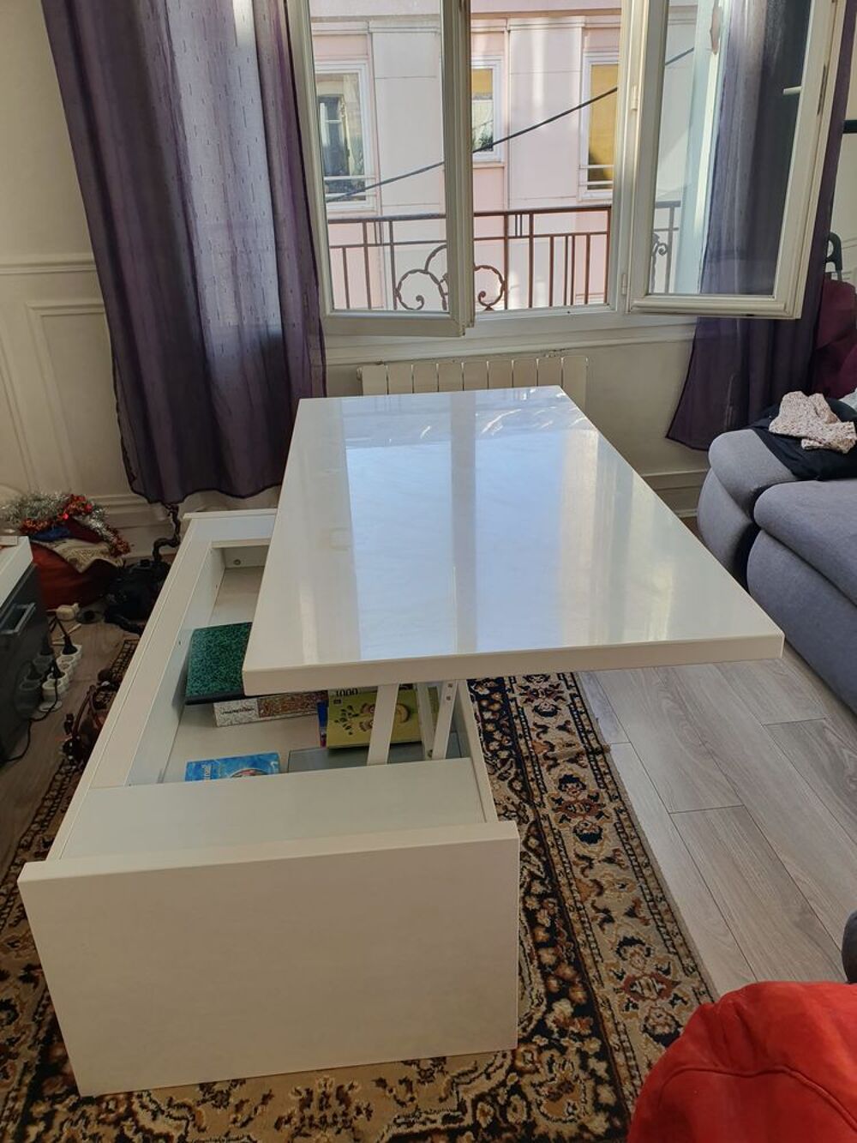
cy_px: 572
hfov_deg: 53.1
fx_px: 858
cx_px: 428
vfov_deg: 67.3
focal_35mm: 26
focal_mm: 4.32
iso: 50
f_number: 2.4
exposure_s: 1/206
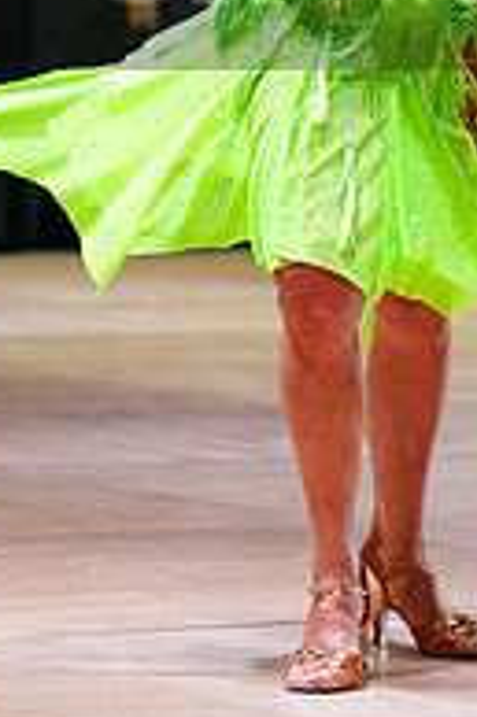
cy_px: -52
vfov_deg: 7.8
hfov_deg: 5.2
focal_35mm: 263
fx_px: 5236
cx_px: 545
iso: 2500
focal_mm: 88
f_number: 4
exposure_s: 1/250
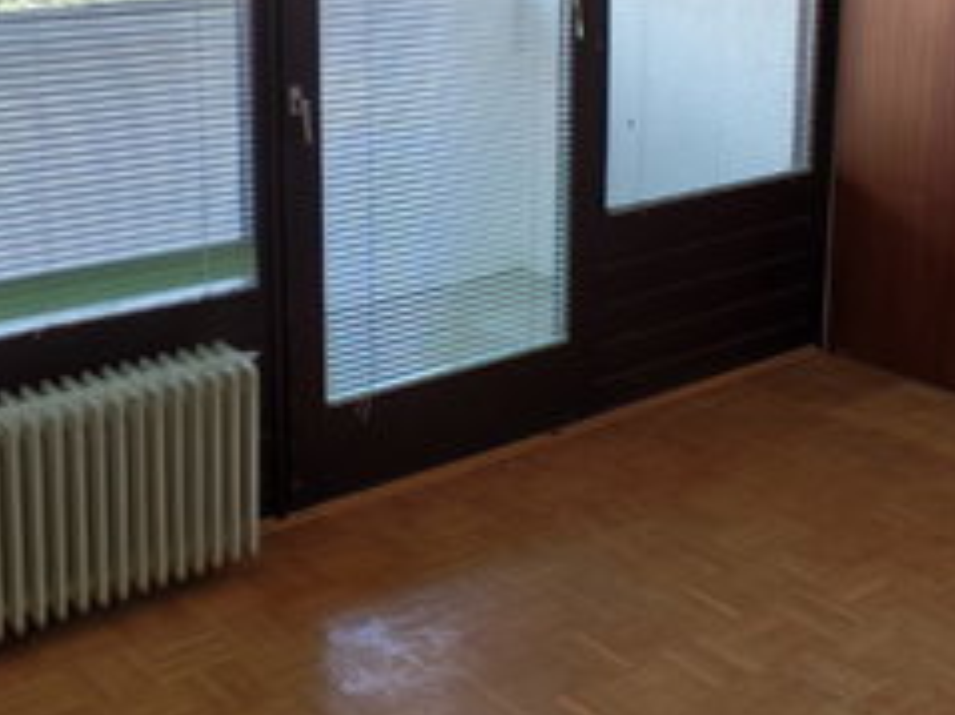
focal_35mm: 54
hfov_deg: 35.5
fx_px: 1489
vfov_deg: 26.5
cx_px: 408
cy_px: 140
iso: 200
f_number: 2.4
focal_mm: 2.57
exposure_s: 1/50
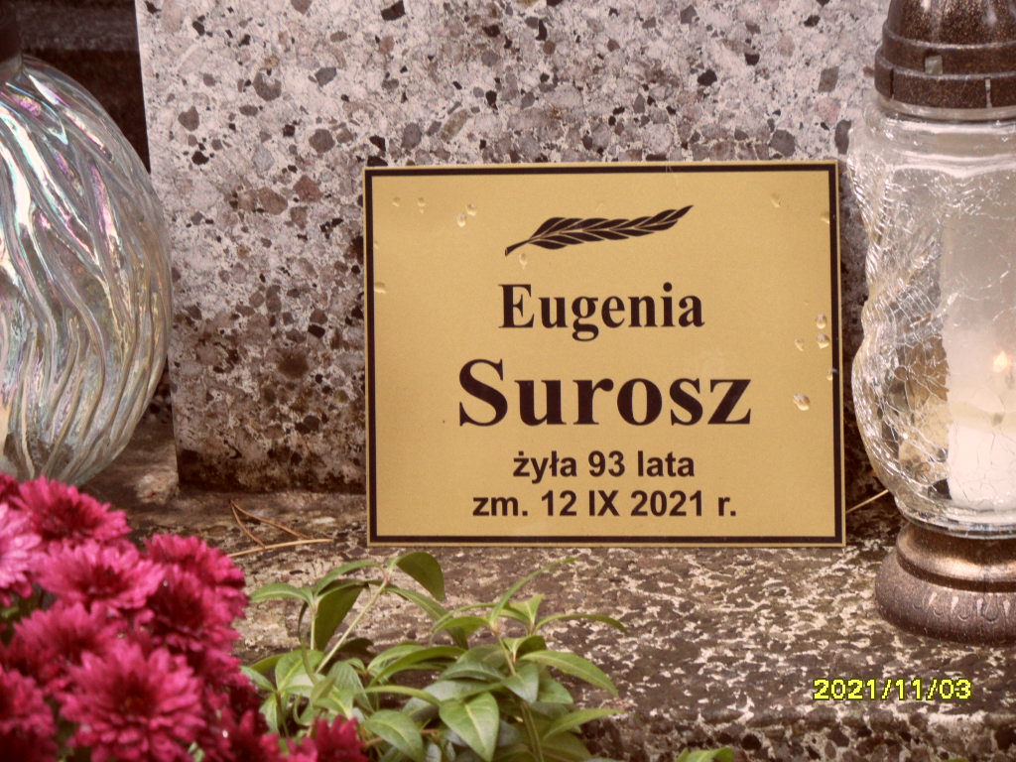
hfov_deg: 11.0
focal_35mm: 180
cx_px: 508
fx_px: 5283
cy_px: 381
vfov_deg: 8.2
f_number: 4.4
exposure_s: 1/60
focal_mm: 29.7
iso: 160
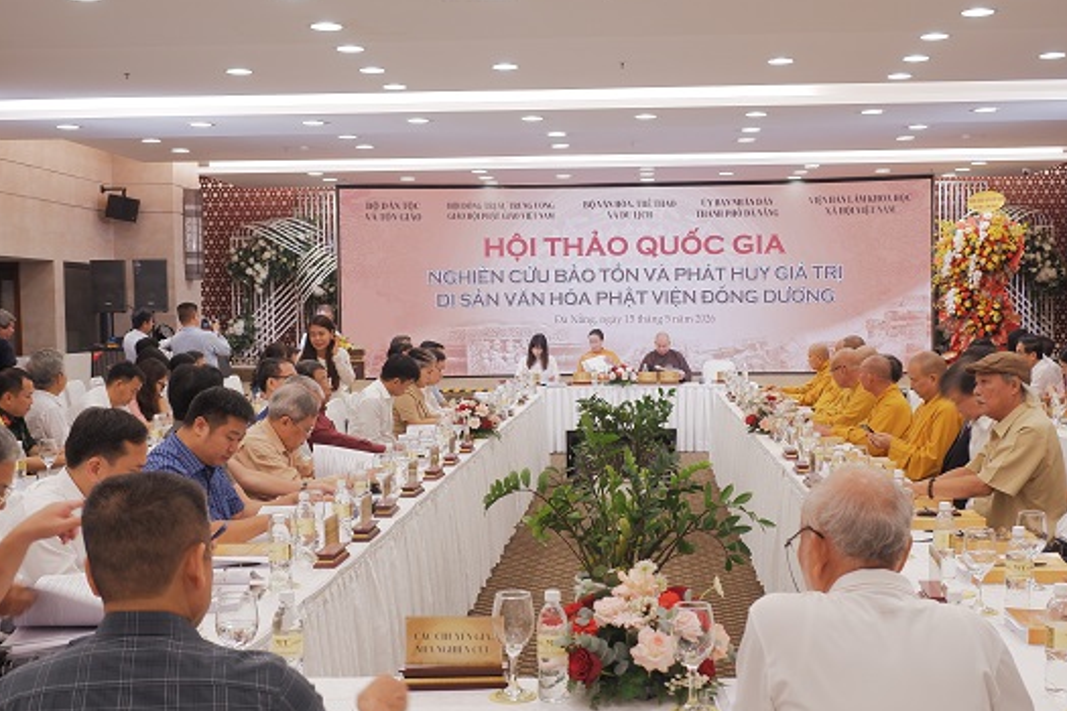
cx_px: 569
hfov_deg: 41.1
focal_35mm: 48
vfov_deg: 28.1
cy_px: 376
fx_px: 1423
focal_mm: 23.2
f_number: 5.6
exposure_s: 1/25
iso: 500
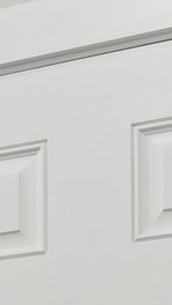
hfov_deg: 8.4
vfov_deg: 14.0
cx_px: -266
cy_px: 607
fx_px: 1051
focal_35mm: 130
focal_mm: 16
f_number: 8
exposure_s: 1/30
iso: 400
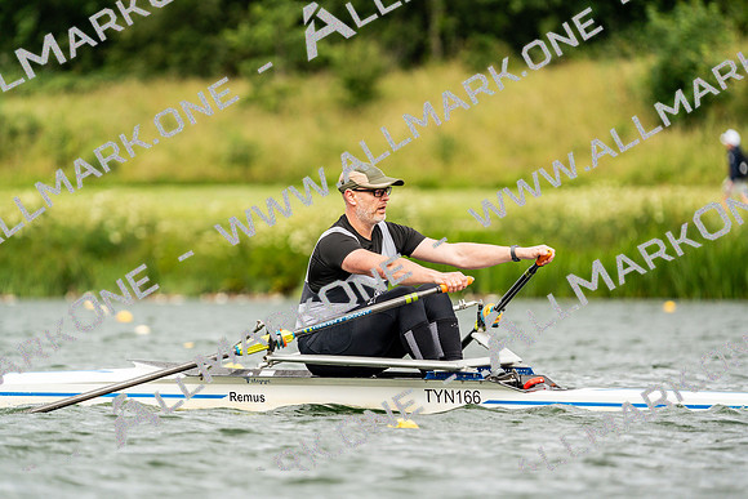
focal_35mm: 433
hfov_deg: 4.8
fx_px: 8998
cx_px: 374
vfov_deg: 3.2
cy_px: 250
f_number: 6.3
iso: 500
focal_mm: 433
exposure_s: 1/2000
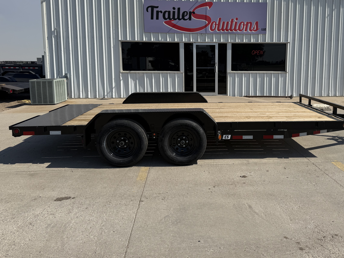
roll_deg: -0.5
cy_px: 98
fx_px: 298
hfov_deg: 59.4
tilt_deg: -5.6
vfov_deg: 46.4
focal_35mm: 30
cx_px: 210
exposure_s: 1/7353
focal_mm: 6.76
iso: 80
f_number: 1.78
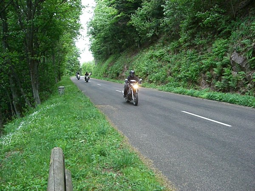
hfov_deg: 49.0
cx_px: 128
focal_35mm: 38
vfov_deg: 37.7
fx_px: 280
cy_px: 96
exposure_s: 1/250
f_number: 2.7
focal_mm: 6.2
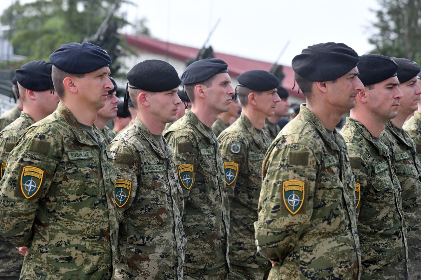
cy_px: 140
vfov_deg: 10.2
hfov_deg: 15.2
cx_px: 210
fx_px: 1579
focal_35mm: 135
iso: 640
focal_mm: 135
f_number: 8
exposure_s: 1/1000
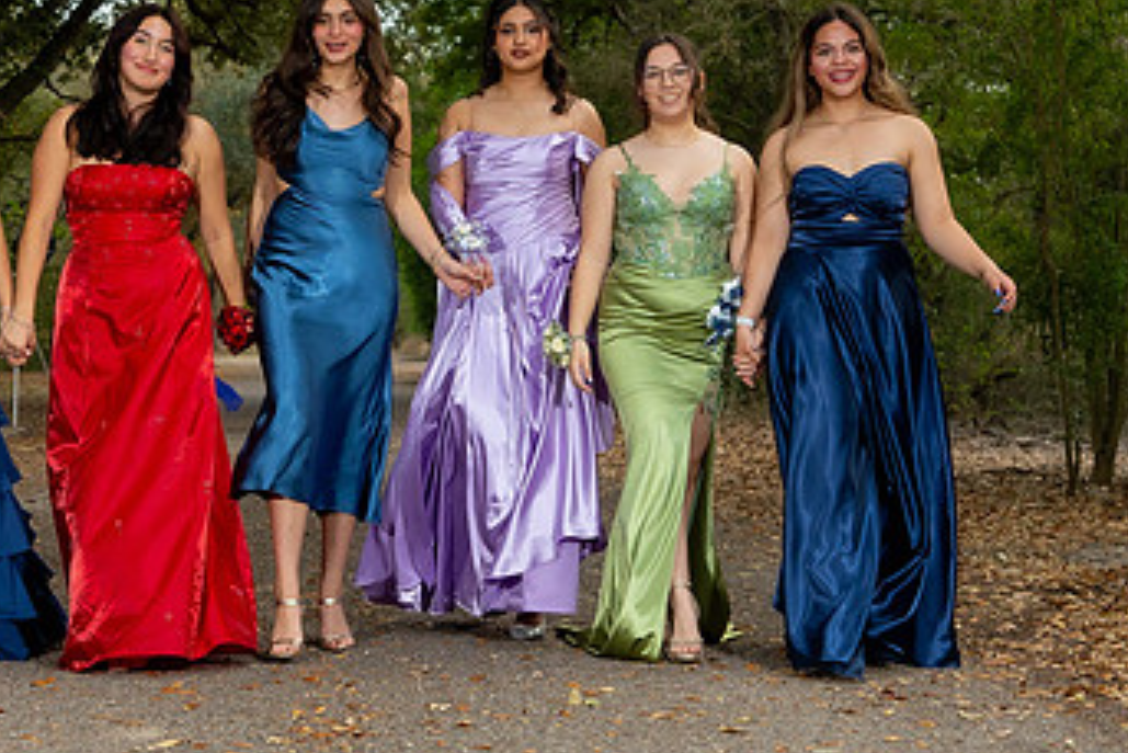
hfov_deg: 22.8
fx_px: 2758
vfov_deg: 15.5
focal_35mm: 88
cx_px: 233
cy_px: 363
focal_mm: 35
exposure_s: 1/200
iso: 250
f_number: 3.2
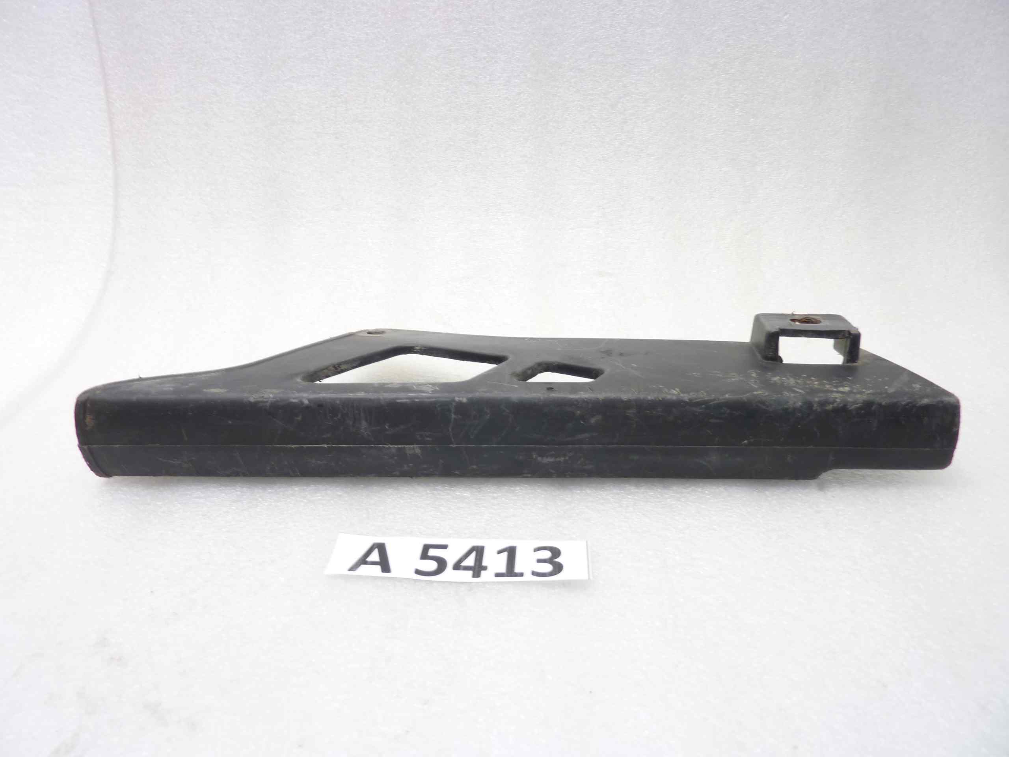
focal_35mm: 25
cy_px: 378
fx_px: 729
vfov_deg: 54.9
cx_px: 504
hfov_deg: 69.4
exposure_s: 1/10
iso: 80
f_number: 3.3
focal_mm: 4.1
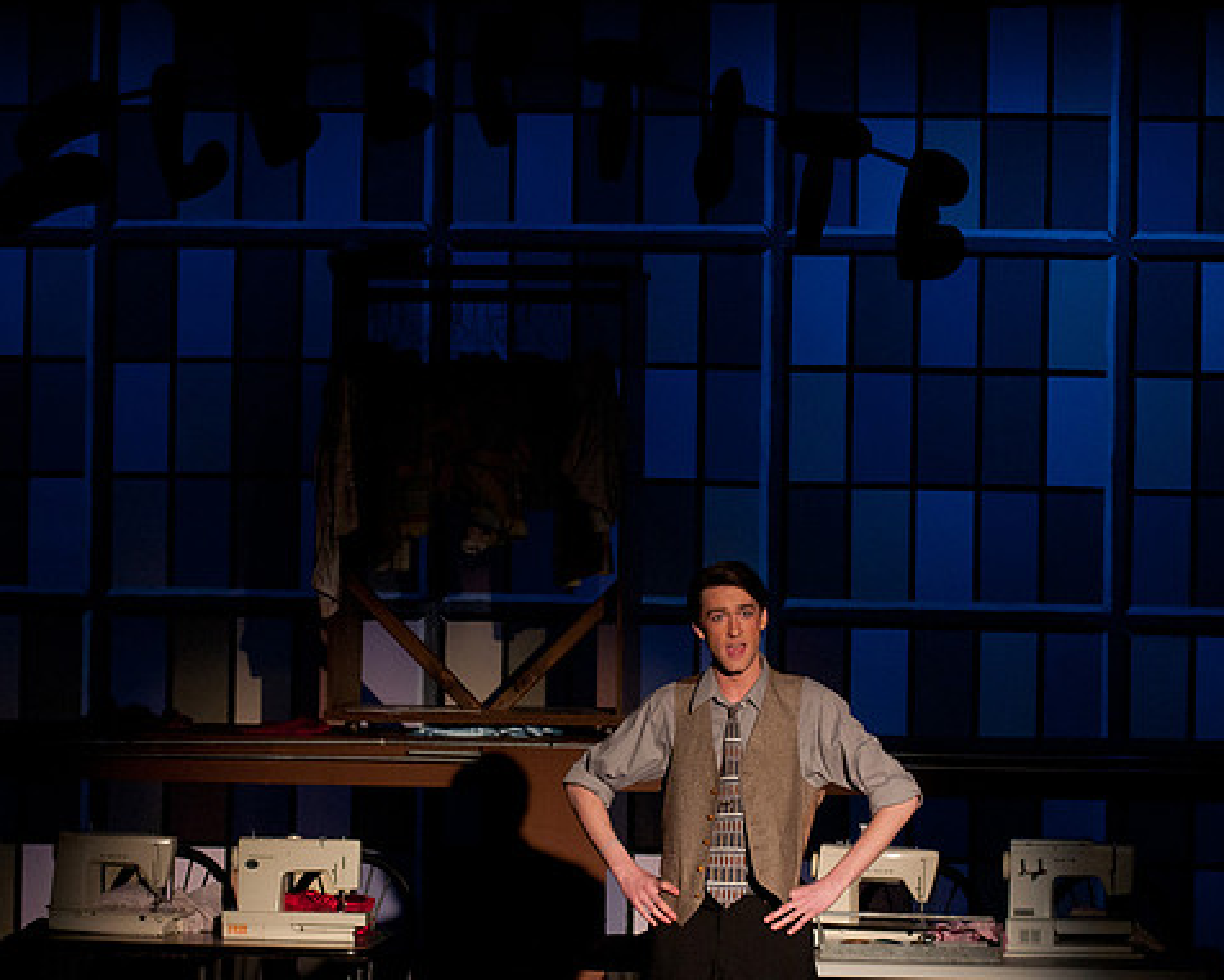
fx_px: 4964
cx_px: 620
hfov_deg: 14.1
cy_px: 487
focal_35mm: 137
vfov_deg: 11.3
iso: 1600
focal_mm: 80
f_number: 4
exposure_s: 1/80
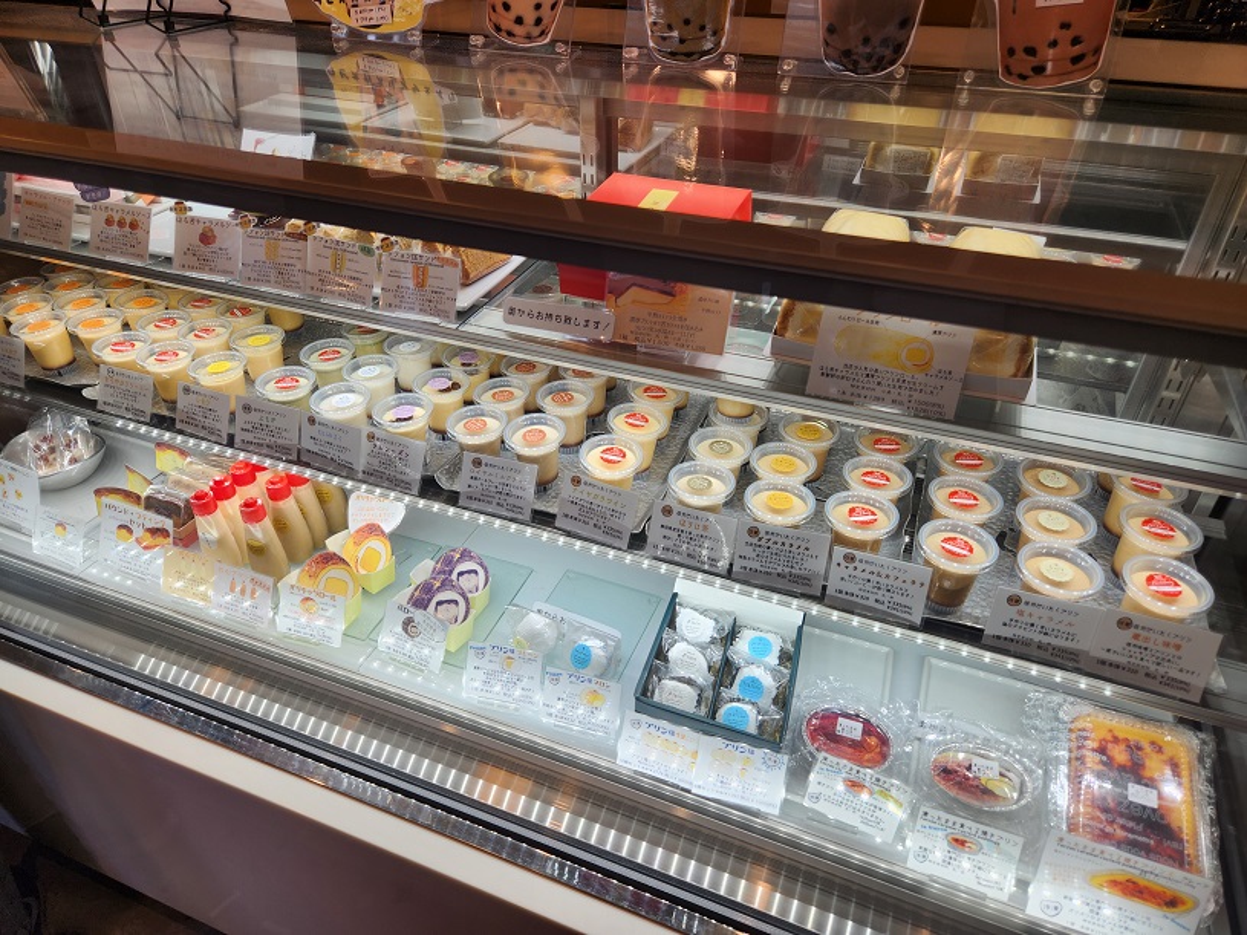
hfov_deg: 73.9
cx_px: 624
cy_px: 468
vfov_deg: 58.9
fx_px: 828
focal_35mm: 23
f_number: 1.8
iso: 20
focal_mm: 5.4
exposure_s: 1/223
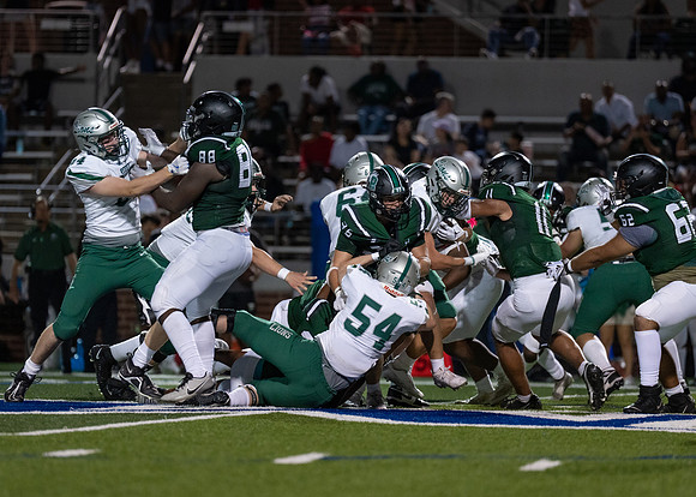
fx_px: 5416
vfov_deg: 5.3
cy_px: 269
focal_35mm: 274
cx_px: 331
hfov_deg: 7.4
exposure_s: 1/1000
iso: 2500
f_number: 2.8
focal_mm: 200
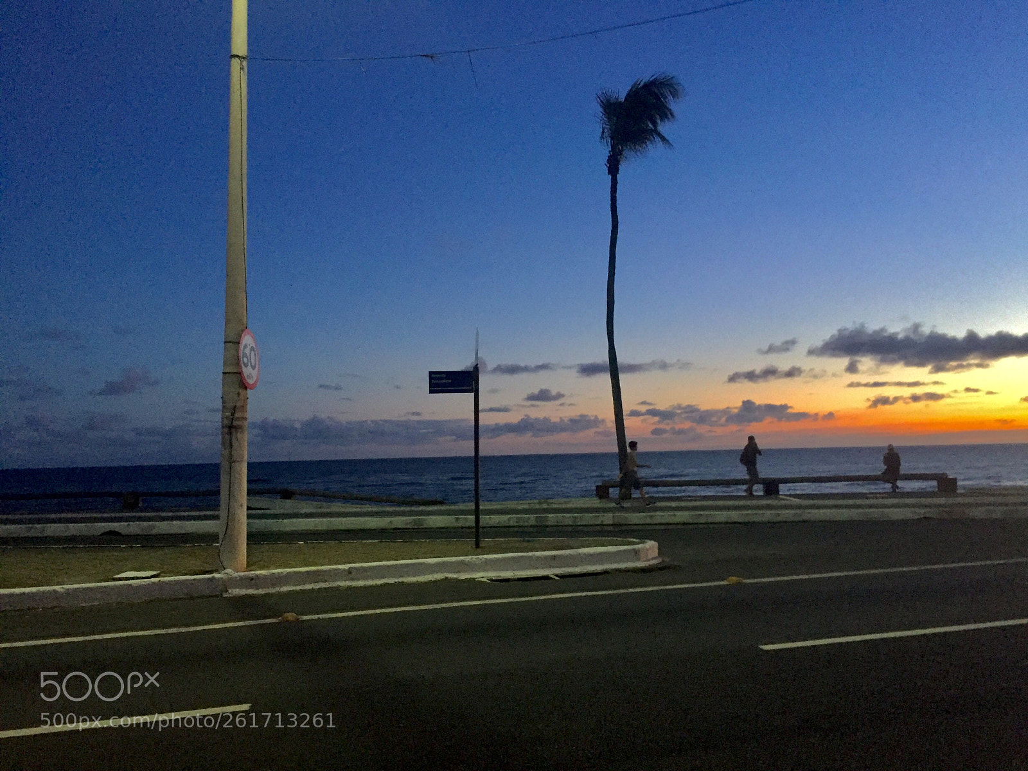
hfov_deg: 61.7
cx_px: 514
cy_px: 386
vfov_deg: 48.2
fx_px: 861
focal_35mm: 29
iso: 250
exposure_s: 1/30
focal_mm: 4.15
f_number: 2.2
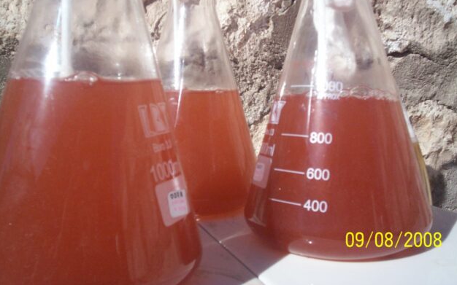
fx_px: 486
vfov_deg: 32.6
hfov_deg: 50.4
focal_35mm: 39
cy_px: 112
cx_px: 232
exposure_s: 1/836
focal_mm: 5.9
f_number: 4.5
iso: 100
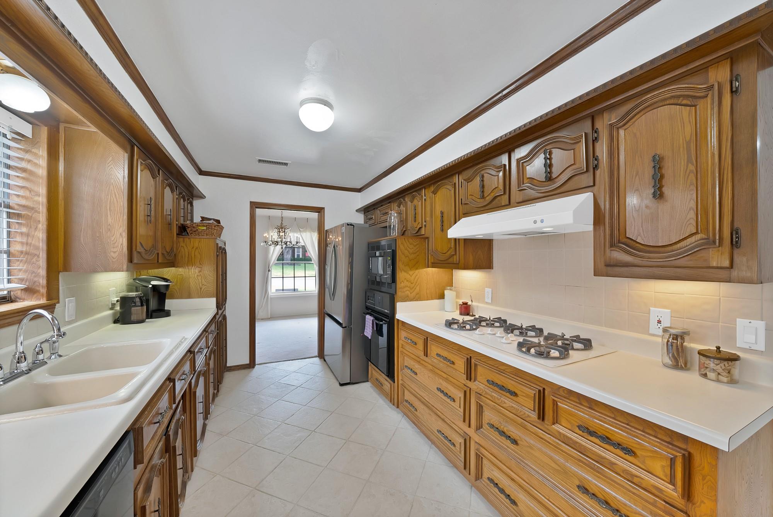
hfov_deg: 112.6
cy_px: 258
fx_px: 258
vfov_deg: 90.1
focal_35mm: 12
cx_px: 386
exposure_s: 1/2.5
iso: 640
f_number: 9
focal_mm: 12
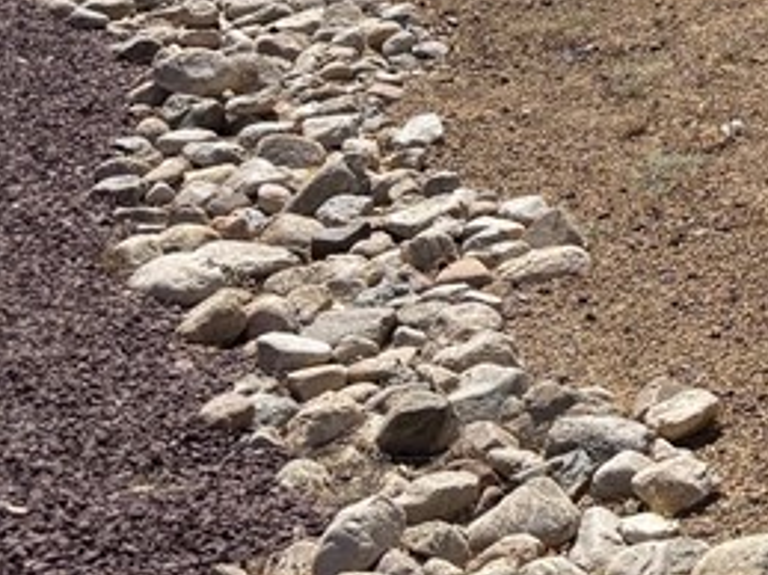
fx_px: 2107
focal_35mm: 95
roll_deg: +0.2
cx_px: 1302
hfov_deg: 17.5
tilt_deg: -8.0
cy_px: -95
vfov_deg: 15.1
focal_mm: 6.76
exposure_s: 1/6173
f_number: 1.78
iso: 80
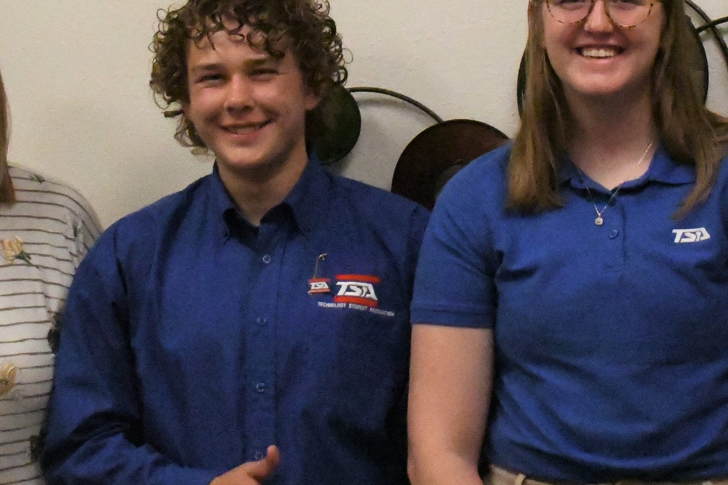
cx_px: 497
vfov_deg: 13.0
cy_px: 199
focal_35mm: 105
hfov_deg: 19.4
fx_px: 2123
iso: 28800
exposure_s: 1/5000
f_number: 4.2
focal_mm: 31
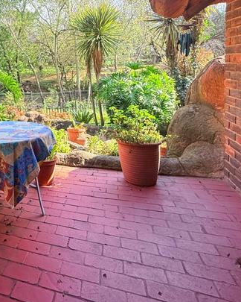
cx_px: 16
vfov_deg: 61.0
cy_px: 81
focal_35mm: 27
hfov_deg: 46.8
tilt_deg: -4.2
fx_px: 241
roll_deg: +2.5
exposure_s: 1/353
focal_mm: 2.22
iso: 50
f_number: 2.2
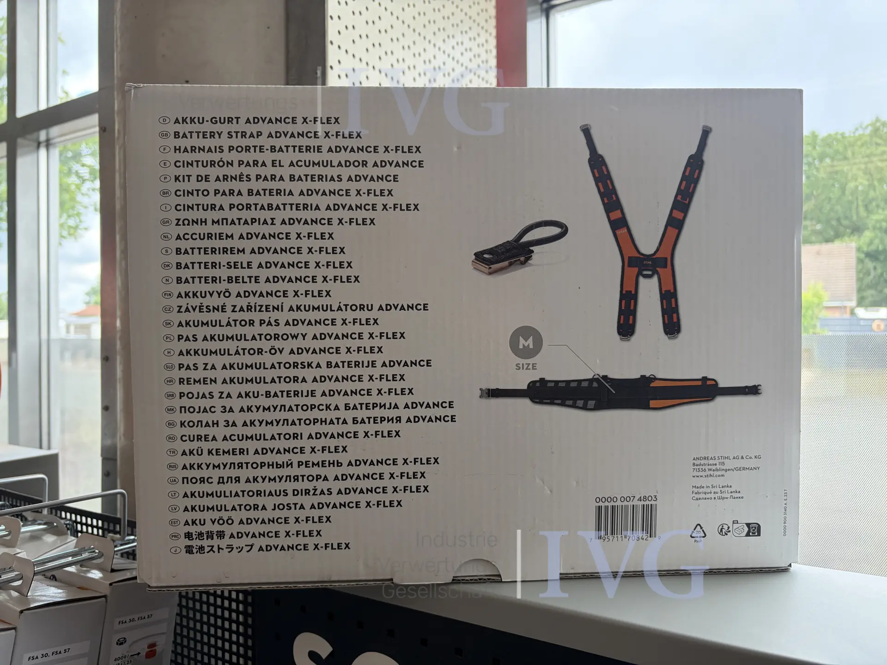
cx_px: 444
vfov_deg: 53.1
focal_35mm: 26
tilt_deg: +0.0
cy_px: 332
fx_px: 666
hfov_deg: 67.3
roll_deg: +0.9
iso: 80
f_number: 1.6
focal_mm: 5.96
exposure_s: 1/207
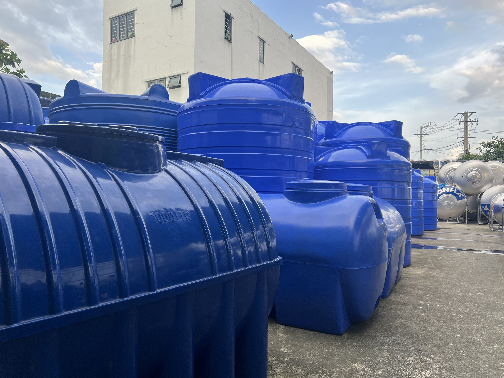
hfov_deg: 67.3
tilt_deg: +1.8
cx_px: 252
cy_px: 189
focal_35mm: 26
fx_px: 379
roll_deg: -0.2
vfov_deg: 53.1
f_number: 1.5
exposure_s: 1/569
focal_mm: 5.7
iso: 50
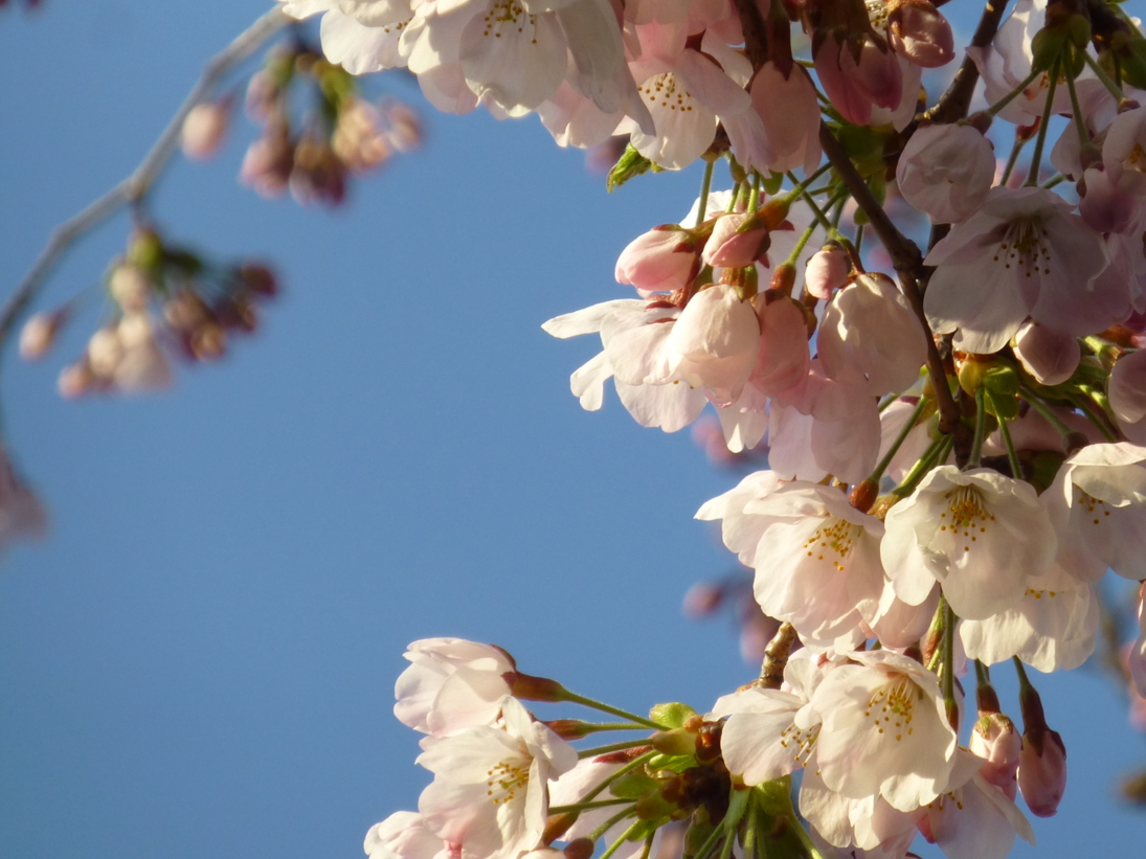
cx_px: 760
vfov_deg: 3.0
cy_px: 446
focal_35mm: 491
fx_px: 16253
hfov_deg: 4.0
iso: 100
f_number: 5.9
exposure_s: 1/200
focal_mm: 60
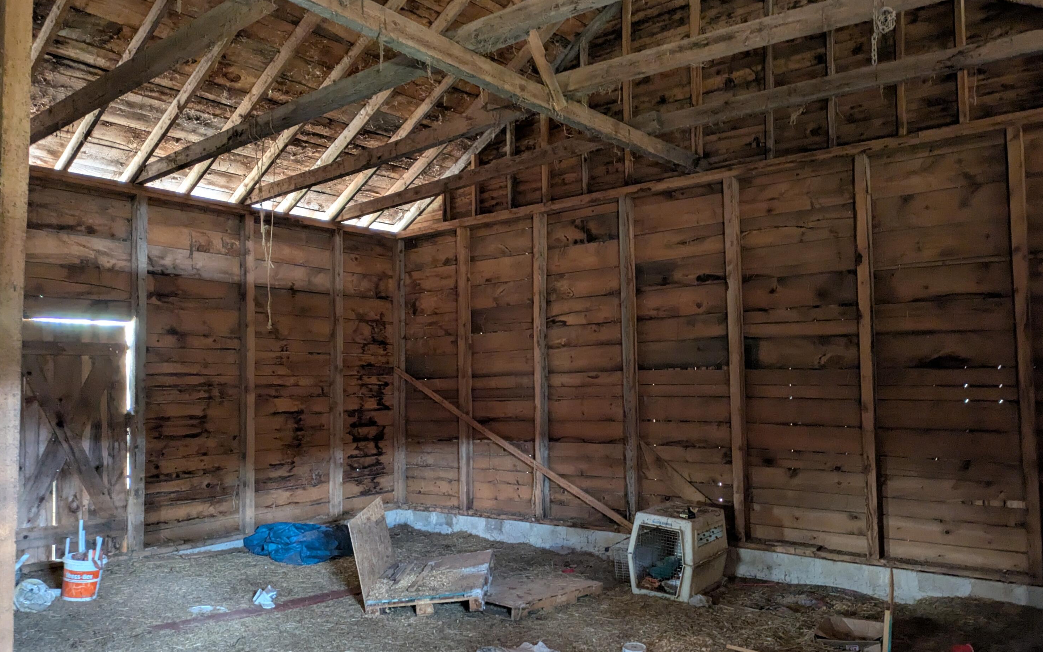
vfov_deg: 46.0
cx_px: 528
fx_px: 768
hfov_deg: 68.4
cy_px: 351
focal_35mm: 27
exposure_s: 1/15
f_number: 1.89
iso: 738
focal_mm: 5.43
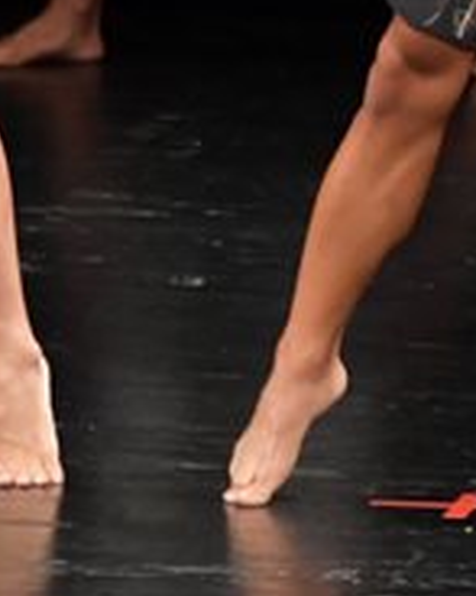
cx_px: 912
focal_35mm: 1128
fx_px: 19880
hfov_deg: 1.4
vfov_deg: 1.7
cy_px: -29
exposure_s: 1/400
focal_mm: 190
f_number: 5.6
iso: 3200
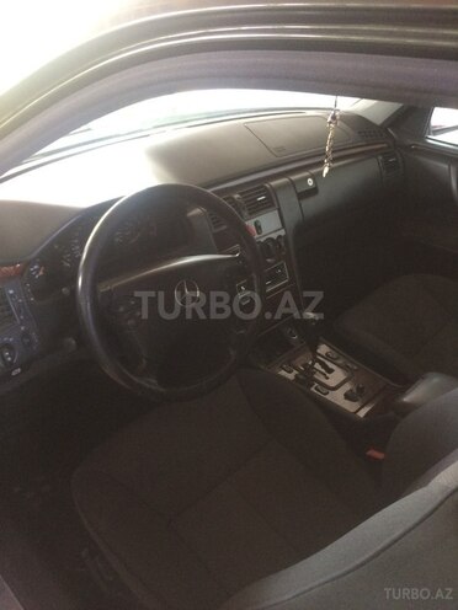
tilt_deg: -36.7
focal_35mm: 29
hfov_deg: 48.2
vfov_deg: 61.7
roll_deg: -1.8
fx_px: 512
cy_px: 305
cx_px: 229
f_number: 2.2
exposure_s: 1/33
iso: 250
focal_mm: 4.15
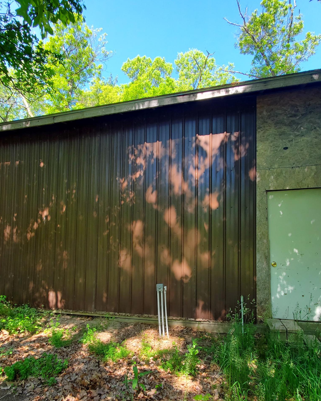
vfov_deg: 79.7
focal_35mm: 20
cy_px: 235
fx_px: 237
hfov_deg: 68.0
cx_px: 146
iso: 50
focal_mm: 1.8
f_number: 2.2
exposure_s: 1/141
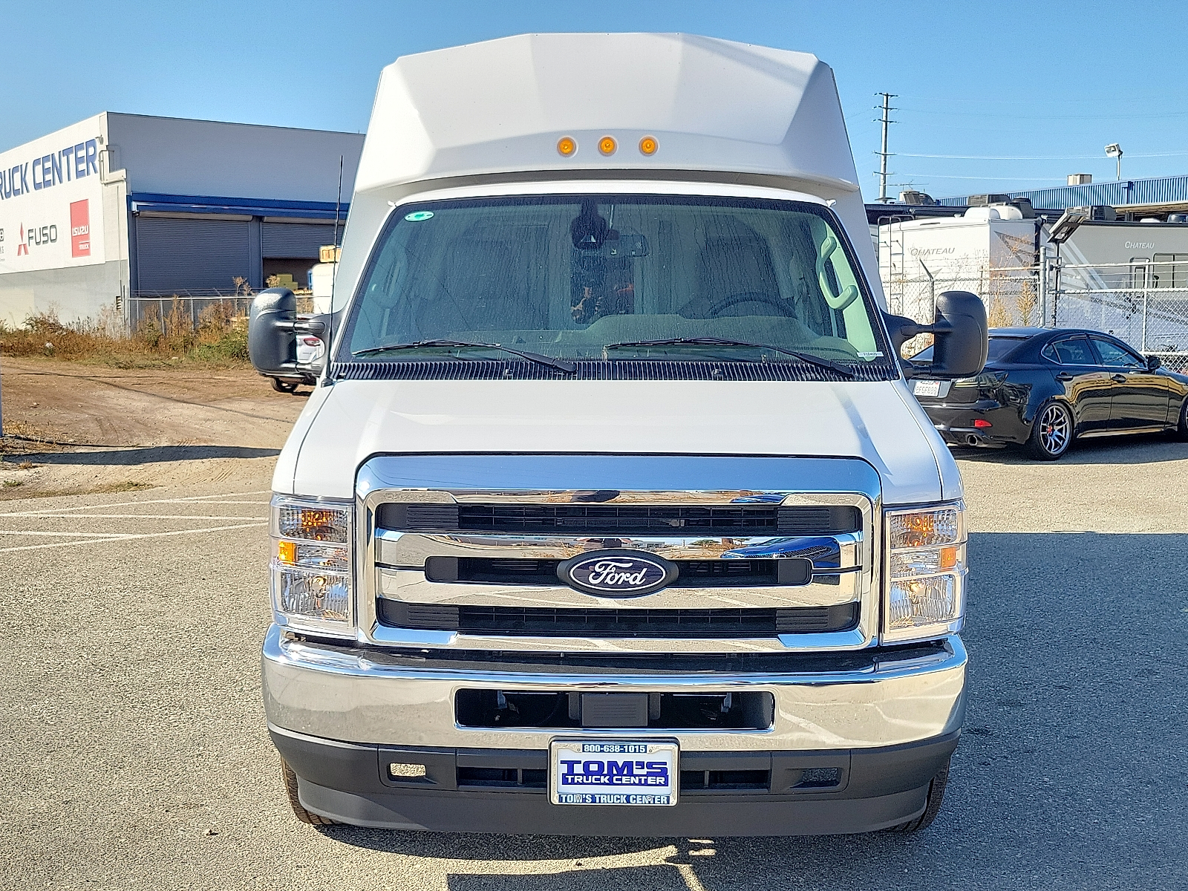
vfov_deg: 53.1
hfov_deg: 67.3
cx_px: 594
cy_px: 446
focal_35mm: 26
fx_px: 892
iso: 50
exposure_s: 1/769
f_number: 1.8
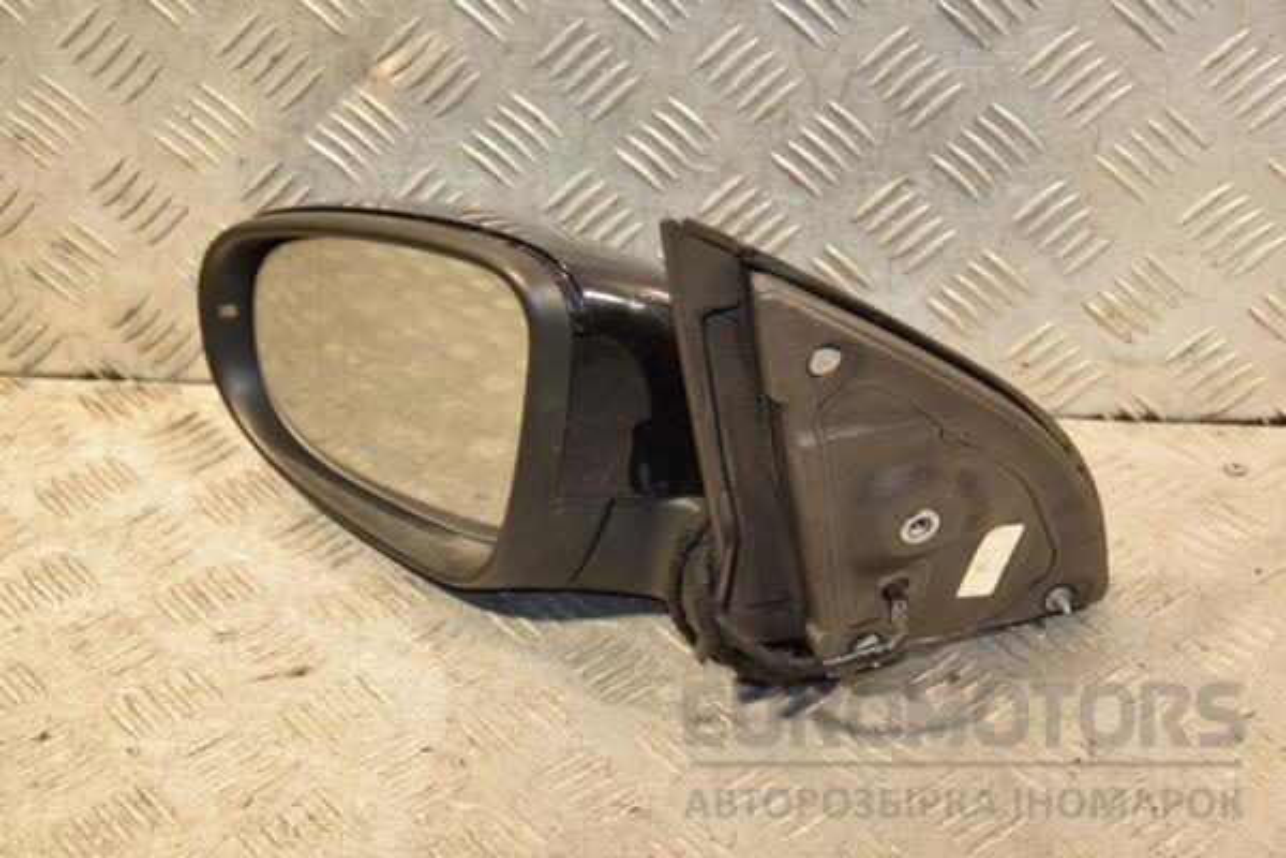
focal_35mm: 75
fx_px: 2679
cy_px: 429
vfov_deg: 18.2
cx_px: 643
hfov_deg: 27.0
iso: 800
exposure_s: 1/125
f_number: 5
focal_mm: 50
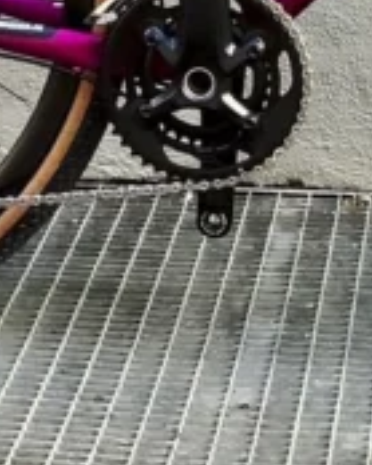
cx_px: 377
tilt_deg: -15.5
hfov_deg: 12.2
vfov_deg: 14.4
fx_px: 1722
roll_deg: -2.7
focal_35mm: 125
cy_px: -216
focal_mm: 3.3
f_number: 2.4
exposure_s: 1/120
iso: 80
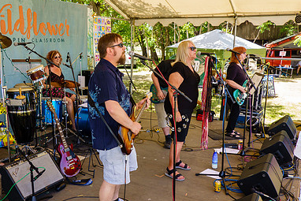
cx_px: 121
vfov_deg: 35.1
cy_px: 110
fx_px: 318
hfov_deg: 50.4
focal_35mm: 38
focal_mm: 9.36
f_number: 3.2
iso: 125
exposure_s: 1/160
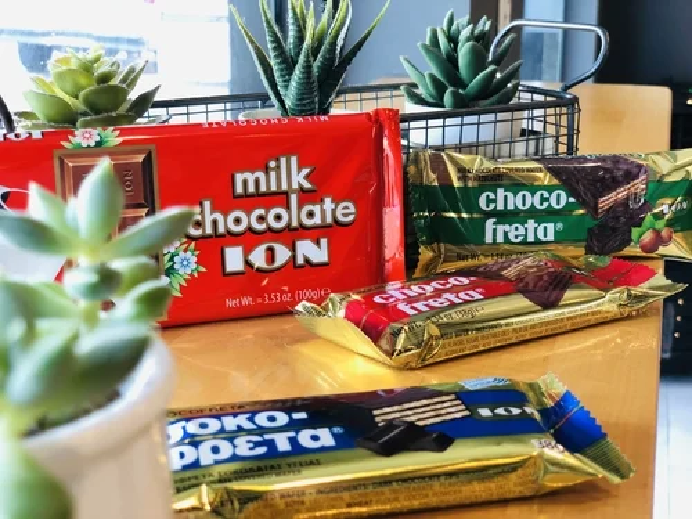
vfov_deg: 28.0
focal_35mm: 52
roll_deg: +1.2
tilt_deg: -17.0
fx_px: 1040
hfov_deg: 36.8
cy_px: 260
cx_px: 346
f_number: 2.4
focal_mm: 6
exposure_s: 1/30
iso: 100
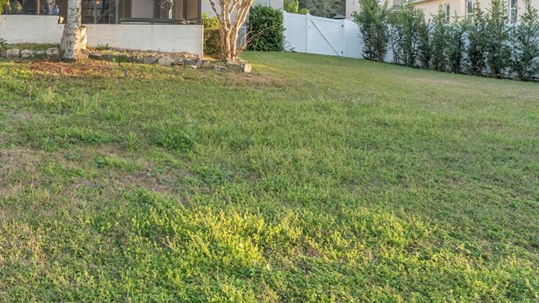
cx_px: 70
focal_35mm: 35
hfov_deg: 50.6
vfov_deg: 32.1
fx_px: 507
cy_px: 47
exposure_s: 1/160
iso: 400
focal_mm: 16.7
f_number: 8
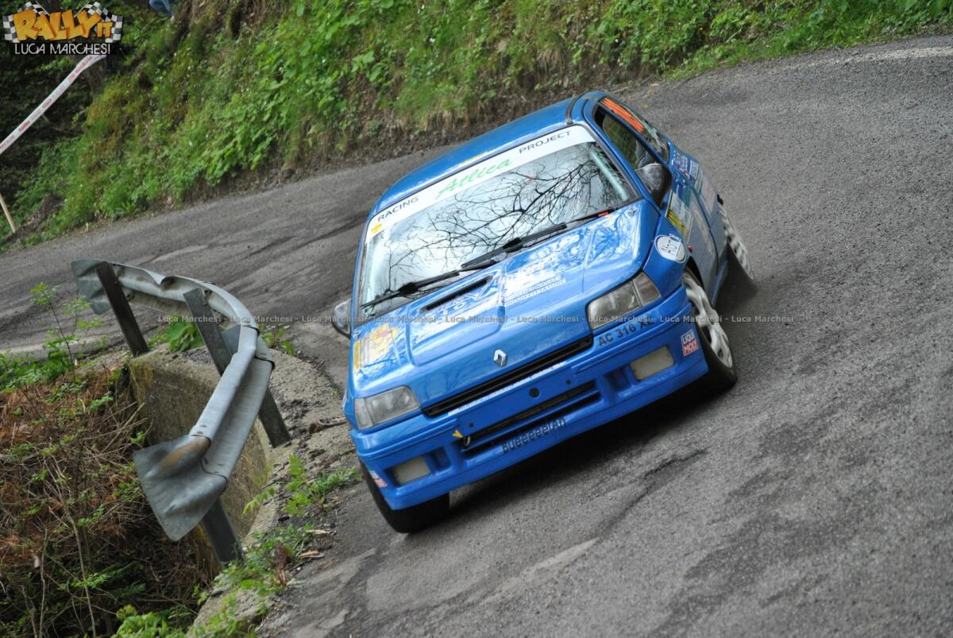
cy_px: 319
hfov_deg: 13.0
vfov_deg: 8.7
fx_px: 4174
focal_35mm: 158
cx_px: 476
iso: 400
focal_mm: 105
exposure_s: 1/640
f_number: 4.5
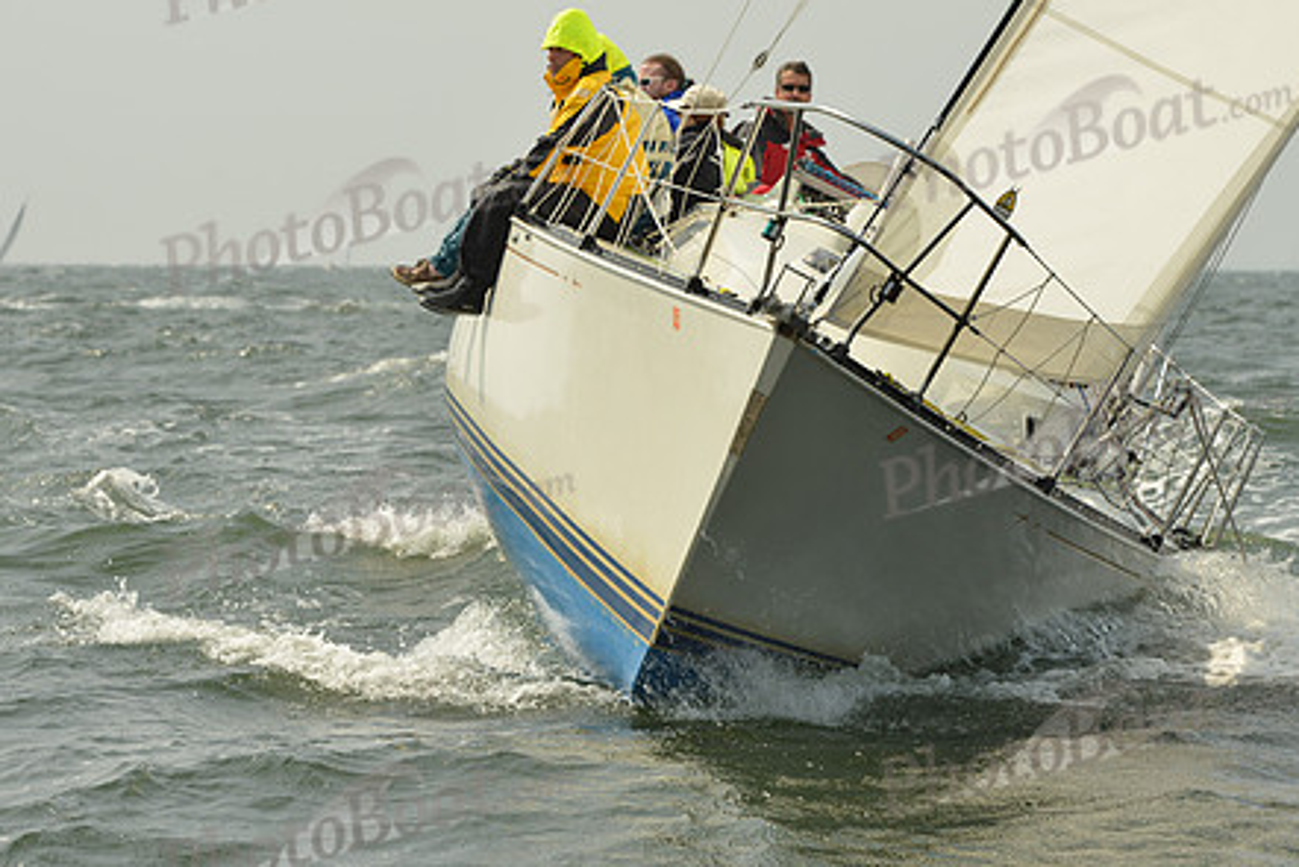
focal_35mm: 177
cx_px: 729
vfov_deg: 7.8
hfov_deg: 11.6
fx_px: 6388
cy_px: 331
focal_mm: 135
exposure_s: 1/1250
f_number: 9
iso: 320
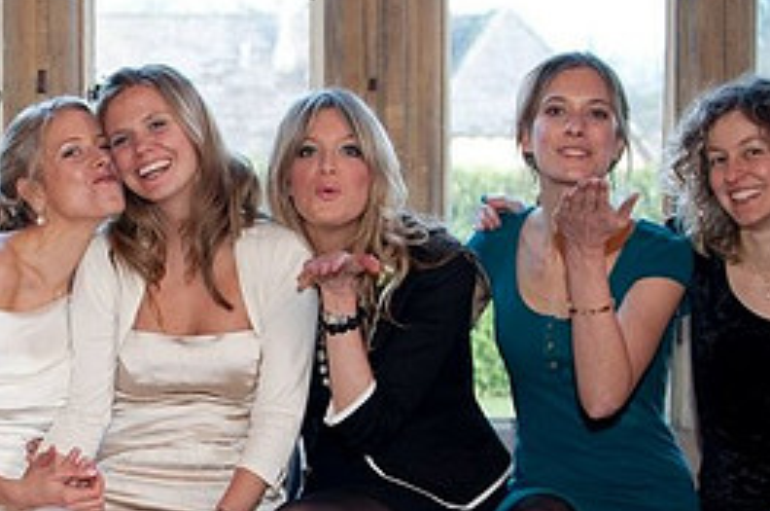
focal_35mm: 77
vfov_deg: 17.3
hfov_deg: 25.7
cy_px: 502
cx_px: 114
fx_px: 1644
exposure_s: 1/60
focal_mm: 35
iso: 800
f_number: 2.8
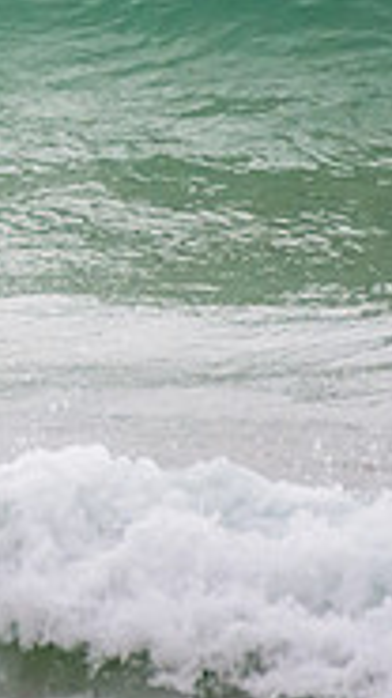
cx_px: -892
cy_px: -43
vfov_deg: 1.1
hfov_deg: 0.6
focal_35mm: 2010
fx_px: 37159
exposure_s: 1/1000
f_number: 5.6
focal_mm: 500
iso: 900
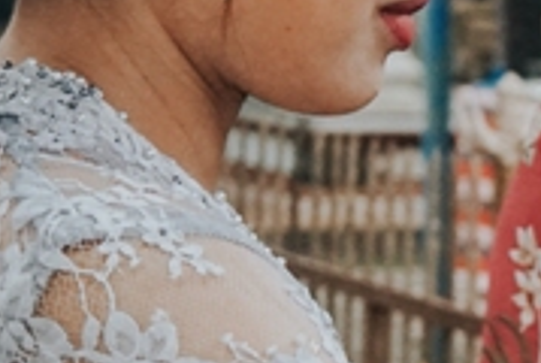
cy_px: 328
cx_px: 1275
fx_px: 3613
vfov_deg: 5.7
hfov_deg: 8.0
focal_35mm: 240
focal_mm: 42
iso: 3200
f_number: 5.6
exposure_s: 1/100
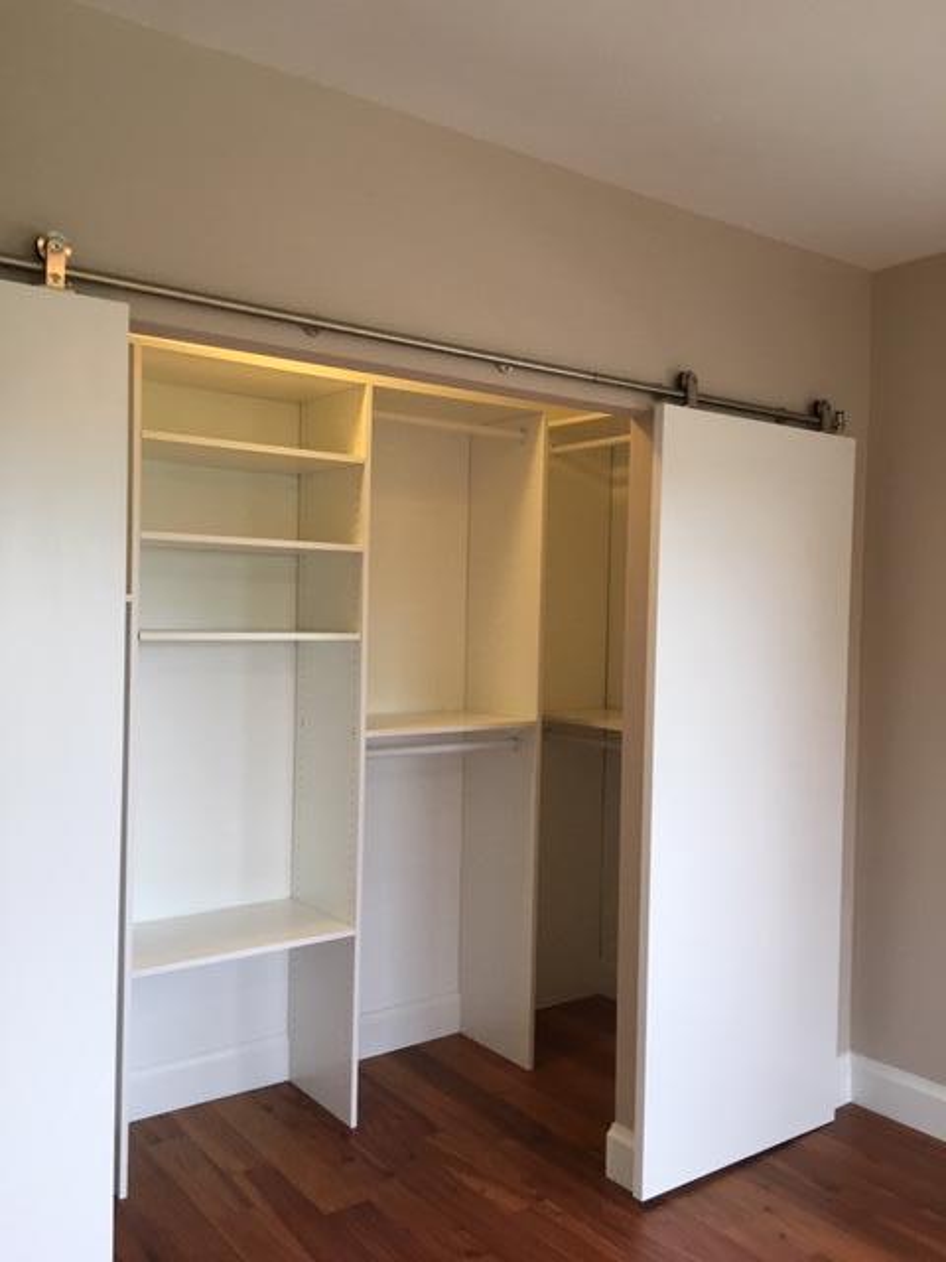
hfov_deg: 48.2
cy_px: 631
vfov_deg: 61.7
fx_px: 1057
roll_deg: -1.8
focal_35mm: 29
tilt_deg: -2.3
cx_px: 473
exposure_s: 1/30
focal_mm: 4.15
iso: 40
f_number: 2.2
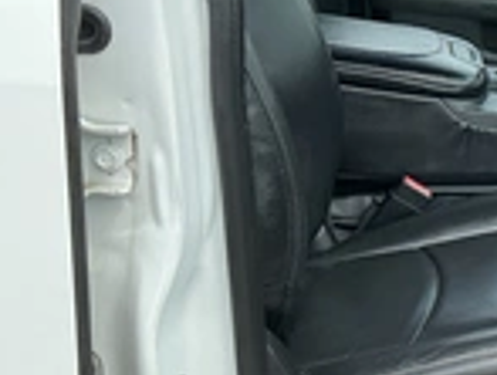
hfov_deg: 22.5
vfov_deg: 19.5
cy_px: 209
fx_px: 1094
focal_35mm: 76
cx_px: 669
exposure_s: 1/465
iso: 25
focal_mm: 3
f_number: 1.8
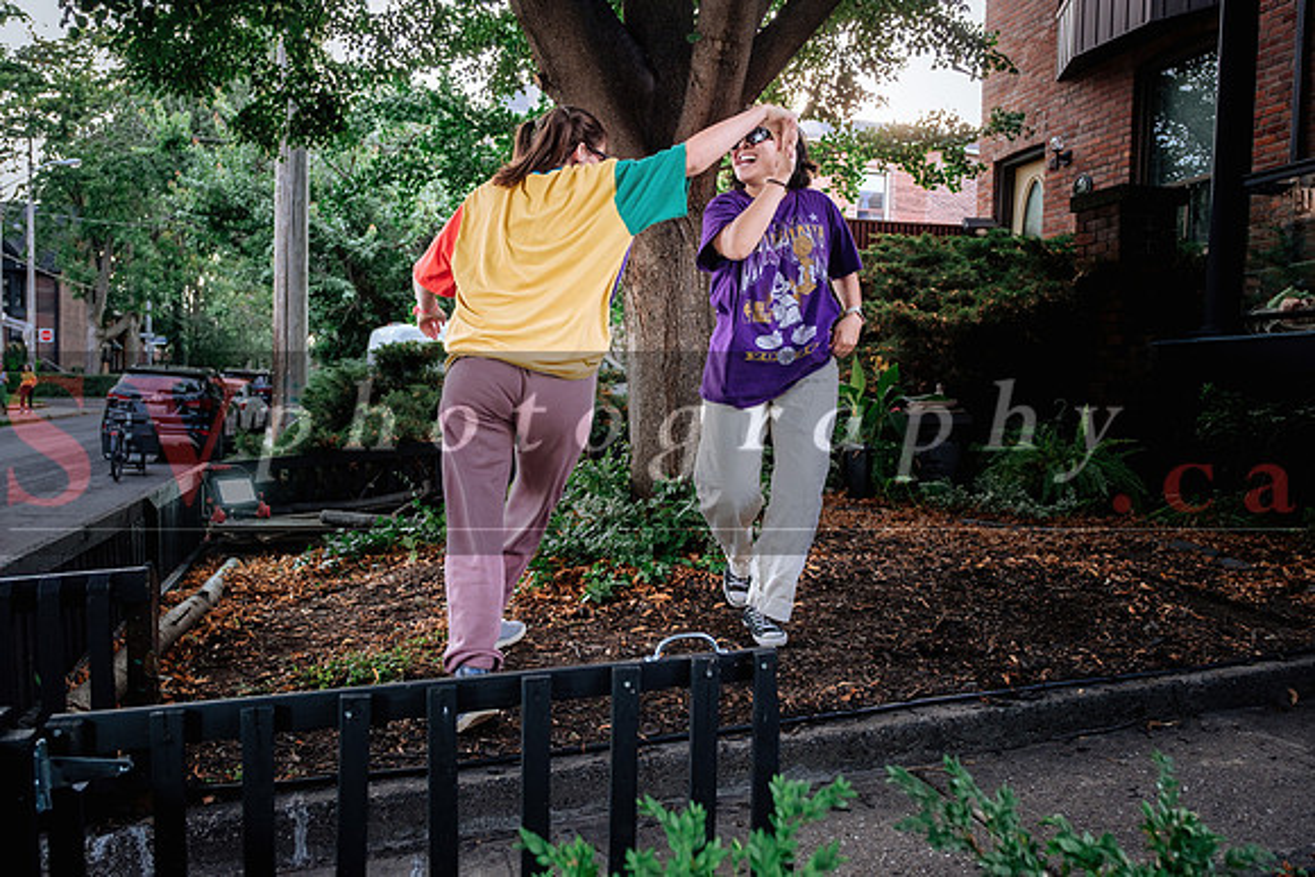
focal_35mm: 28
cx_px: 658
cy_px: 438
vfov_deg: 46.4
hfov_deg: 65.5
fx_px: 1023
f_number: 2.8
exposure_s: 1/250
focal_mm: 18.7
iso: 800
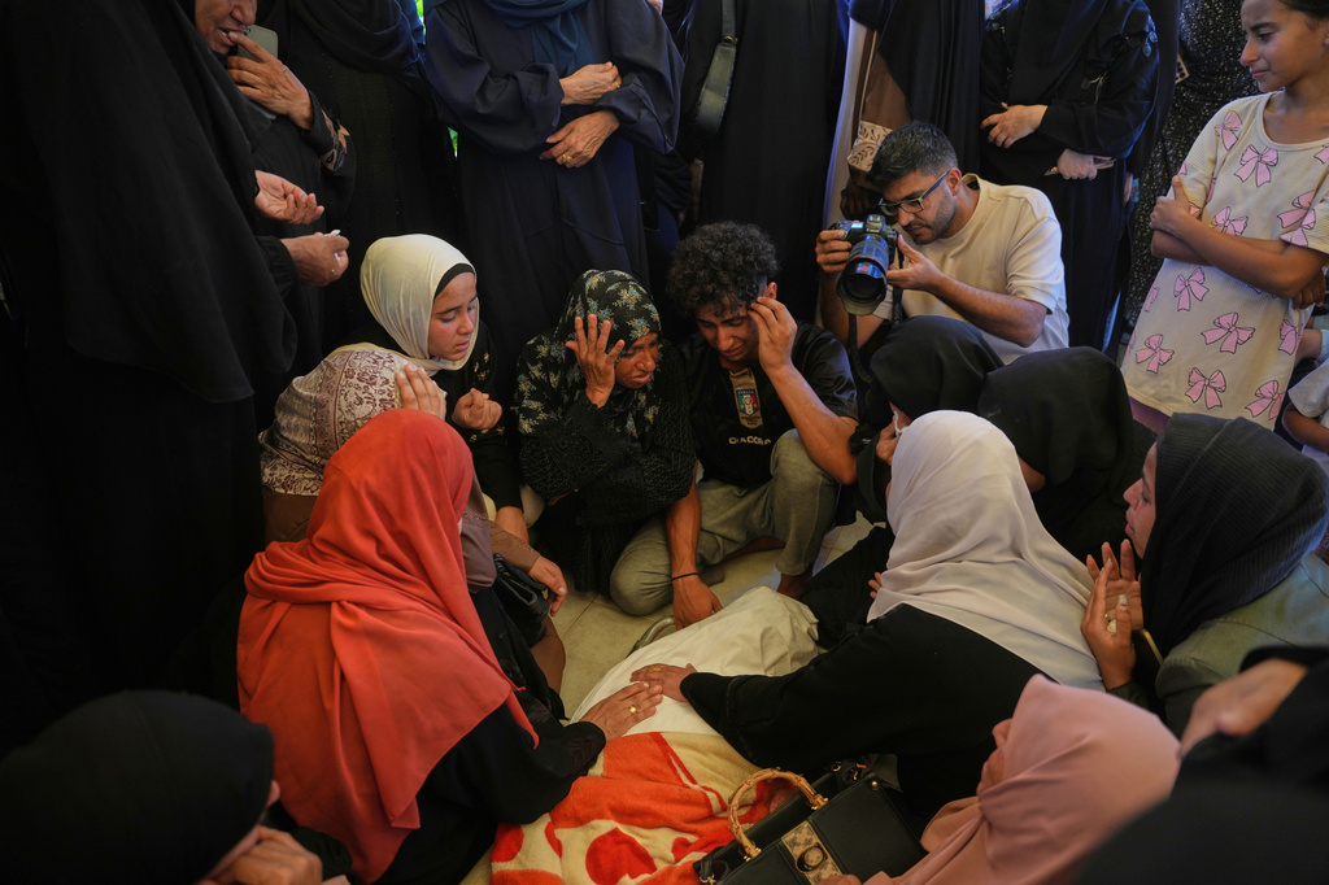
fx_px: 886
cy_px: 442
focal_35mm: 24
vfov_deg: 53.1
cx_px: 664
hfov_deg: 73.8
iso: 400
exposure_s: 1/400
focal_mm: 24
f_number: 2.8
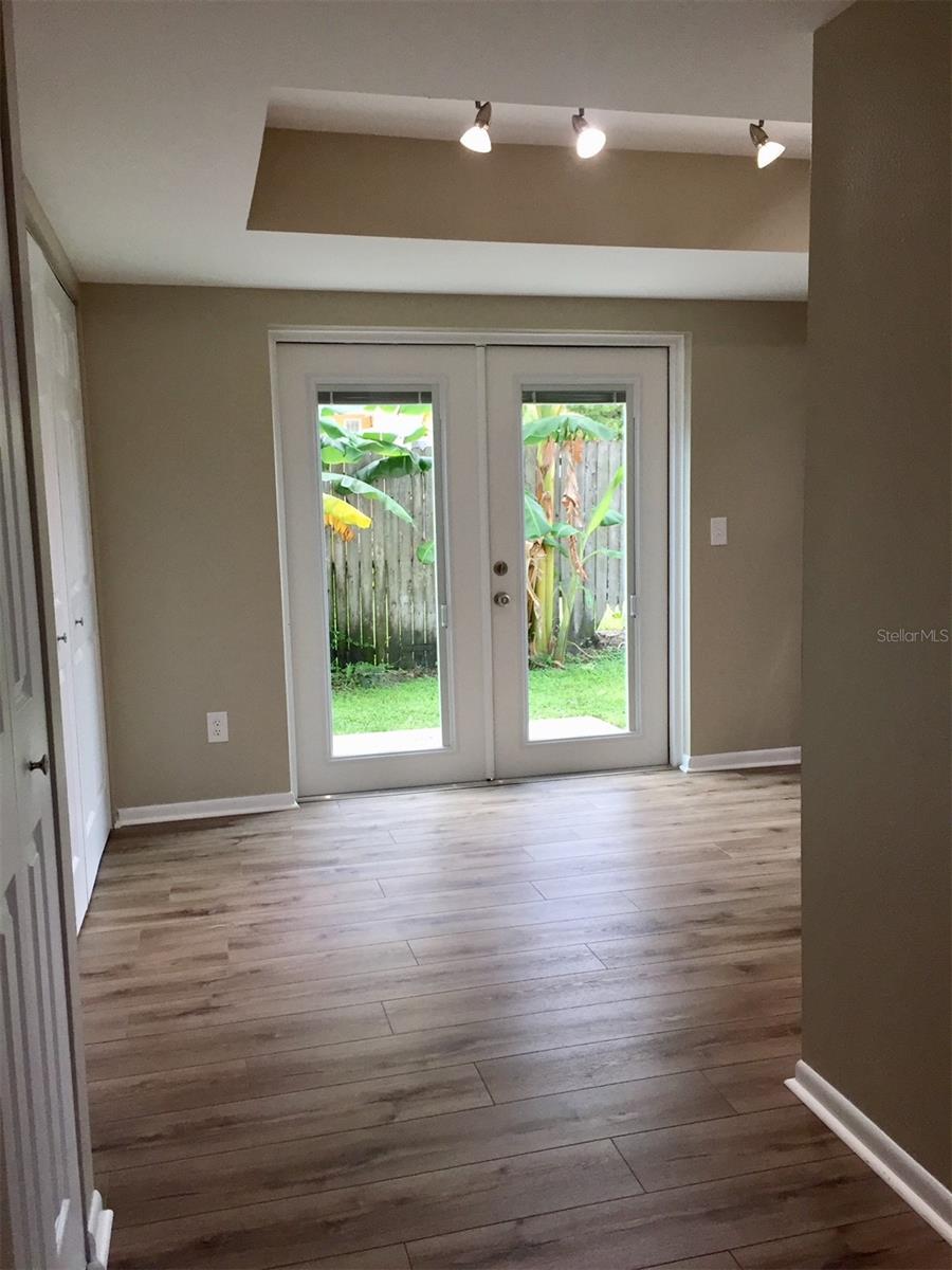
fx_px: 1063
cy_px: 635
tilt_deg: -6.0
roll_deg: +1.5
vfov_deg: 61.7
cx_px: 476
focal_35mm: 29
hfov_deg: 48.2
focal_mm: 4.15
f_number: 2.2
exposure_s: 1/30
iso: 32
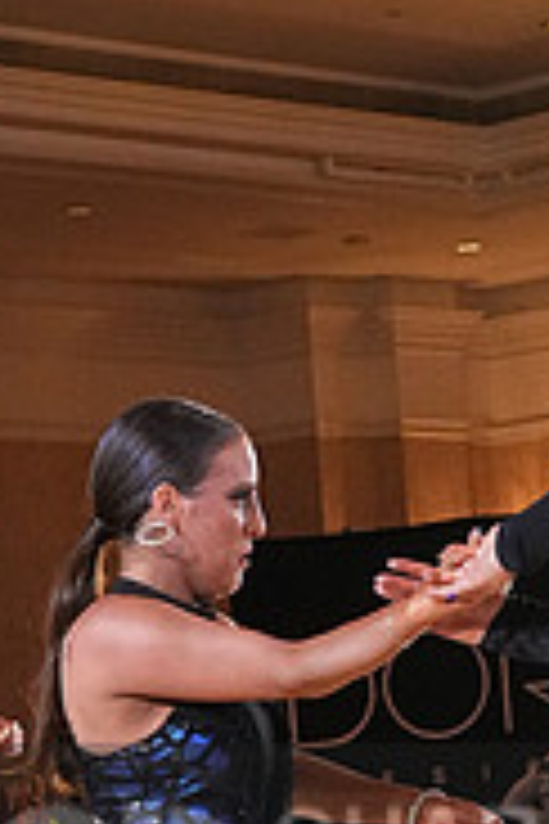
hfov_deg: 8.3
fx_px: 3774
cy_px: 896
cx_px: 551
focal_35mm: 165
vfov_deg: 12.3
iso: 5000
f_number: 6.3
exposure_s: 1/200
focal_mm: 35
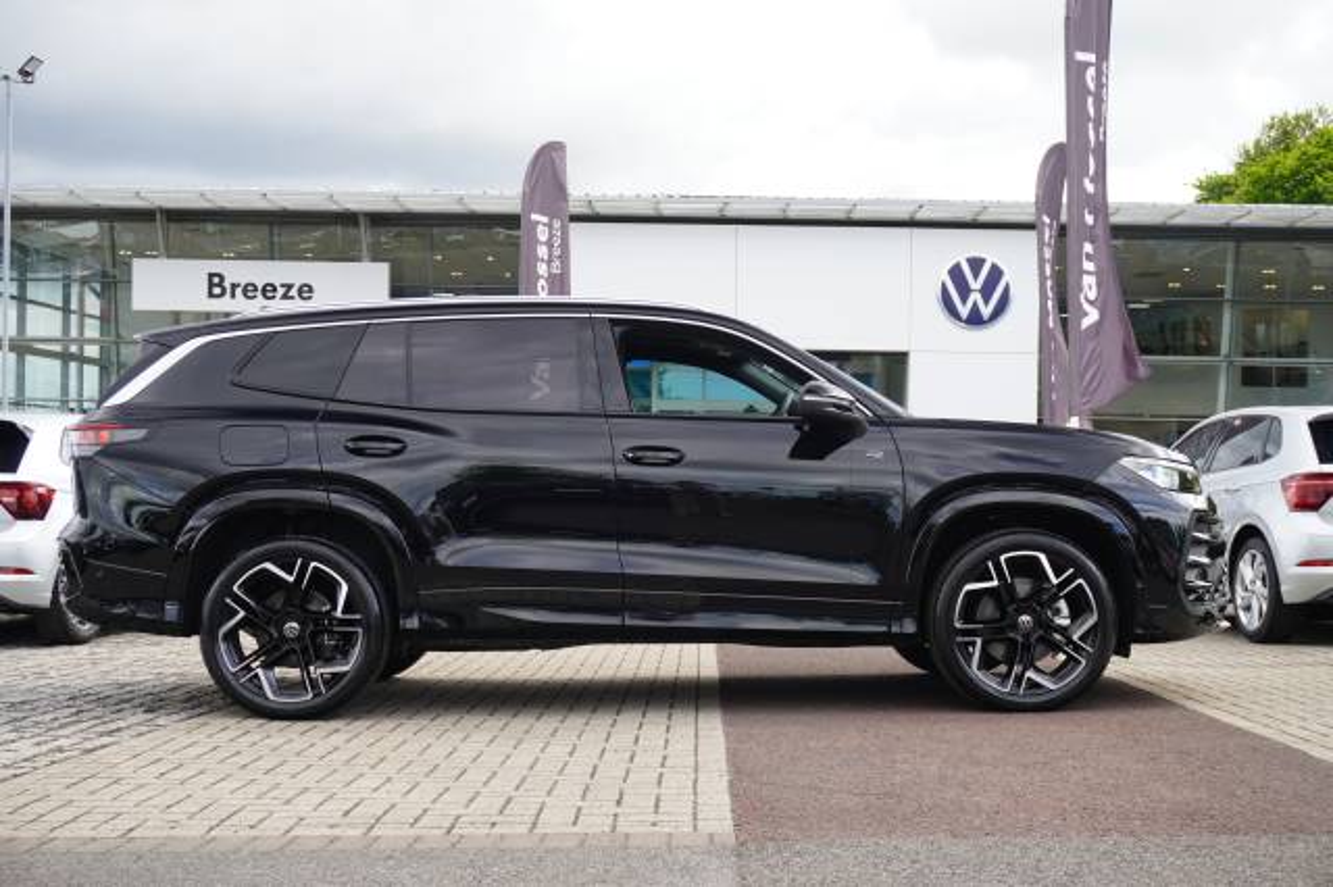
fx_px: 1721
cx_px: 666
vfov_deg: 28.9
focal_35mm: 46
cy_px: 444
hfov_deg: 42.3
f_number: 5.6
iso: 100
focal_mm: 31
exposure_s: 1/80
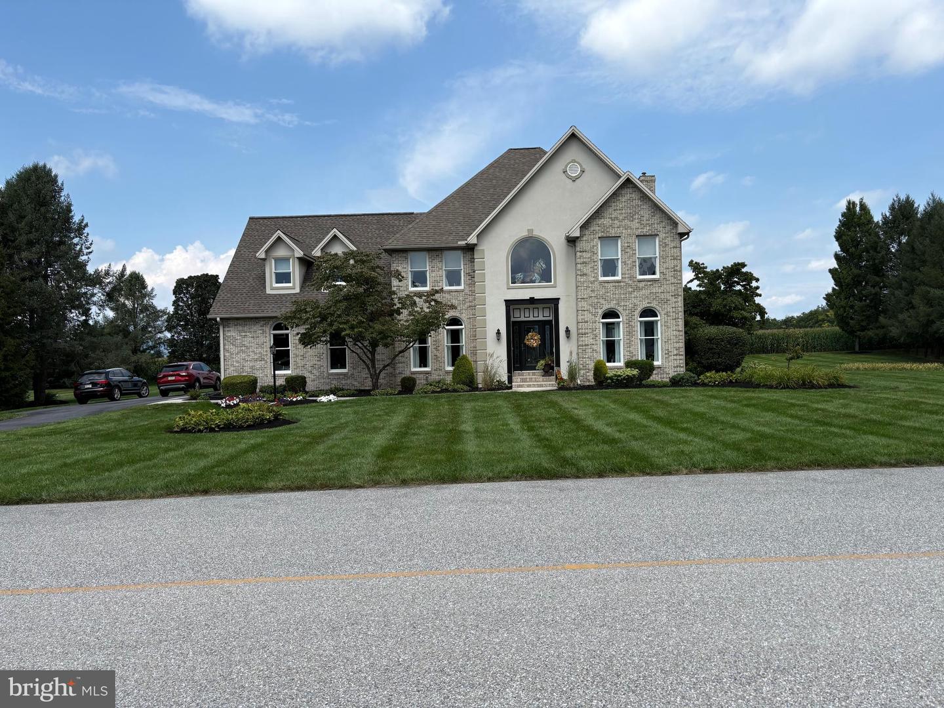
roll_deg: +1.5
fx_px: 709
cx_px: 472
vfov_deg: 53.1
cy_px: 354
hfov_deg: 67.3
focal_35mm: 26
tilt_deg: +0.8
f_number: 1.6
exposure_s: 1/3831
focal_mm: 5.96
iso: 50
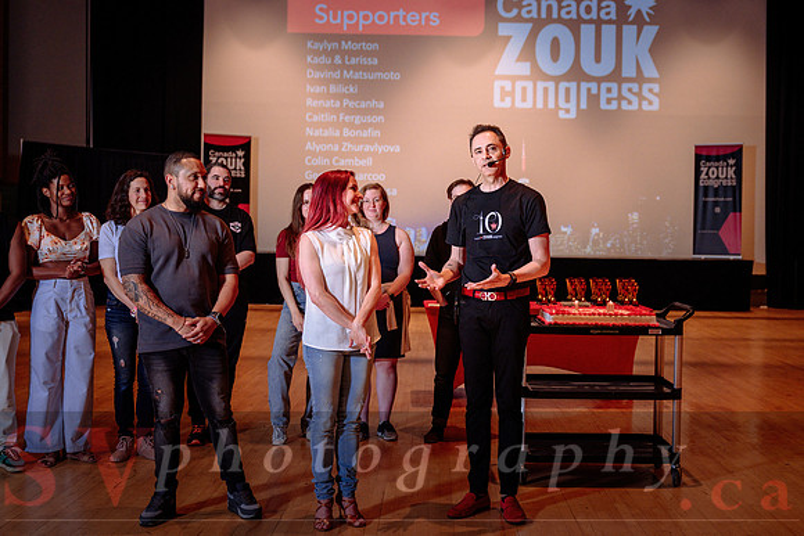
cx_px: 451
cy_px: 255
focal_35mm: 45
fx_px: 1001
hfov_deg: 43.7
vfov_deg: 30.0
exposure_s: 1/160
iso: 1600
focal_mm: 39
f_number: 3.2
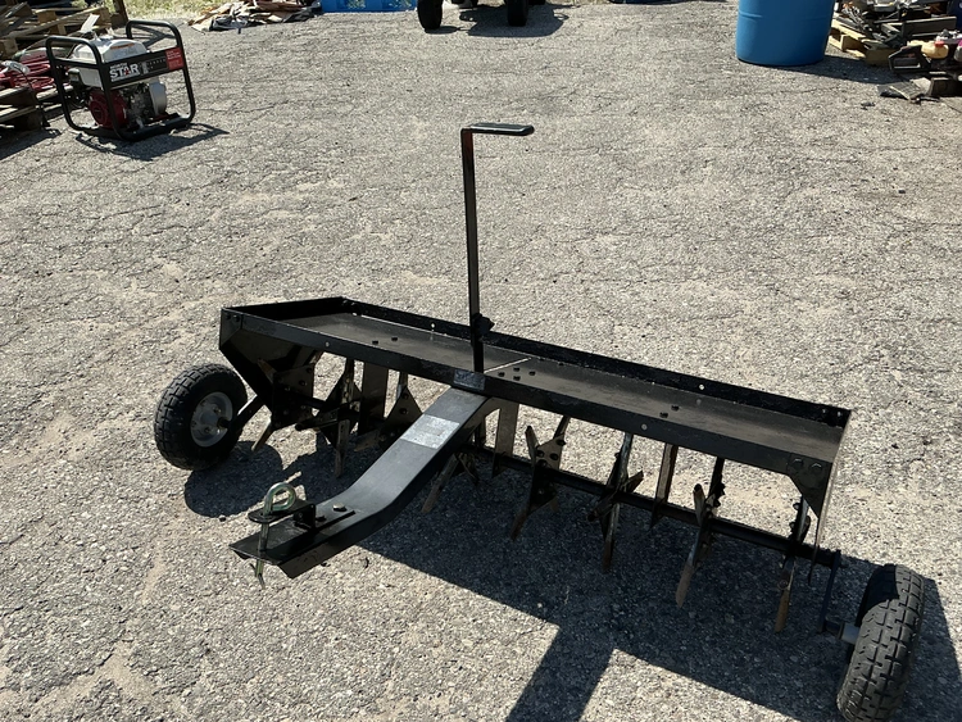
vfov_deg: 49.8
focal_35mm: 28
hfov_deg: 63.4
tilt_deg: -30.0
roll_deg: +3.0
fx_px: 778
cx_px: 481
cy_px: 361
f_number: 1.8
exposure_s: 1/1577
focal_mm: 3
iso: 25
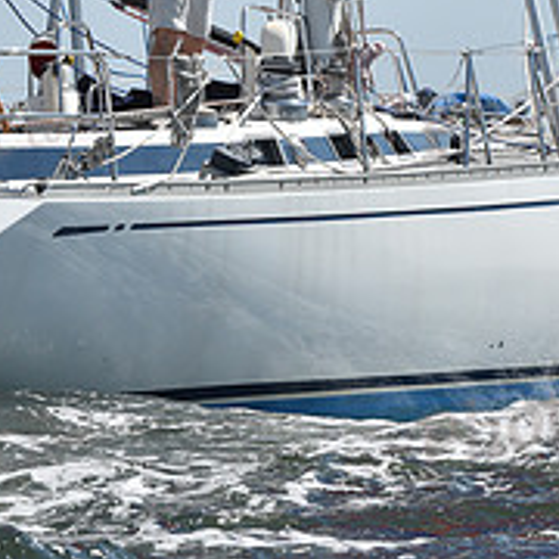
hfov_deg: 4.7
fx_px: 6760
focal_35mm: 370
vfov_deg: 4.7
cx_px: 258
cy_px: -39
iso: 320
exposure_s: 1/1250
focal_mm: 135
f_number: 9
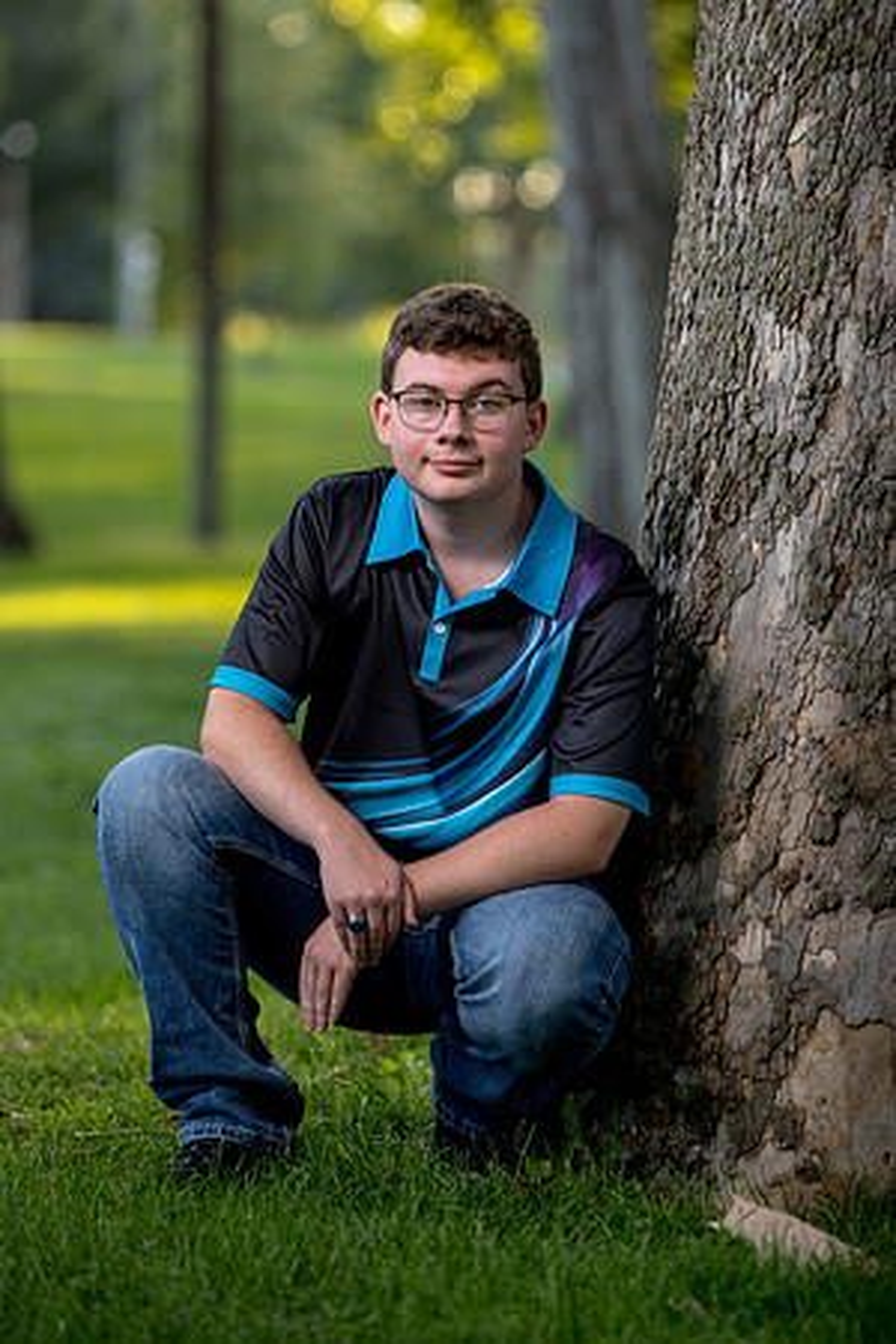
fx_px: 5226
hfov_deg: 9.8
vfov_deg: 14.7
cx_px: 448
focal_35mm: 140
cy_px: 672
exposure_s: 1/250
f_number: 3.2
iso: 200
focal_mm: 140
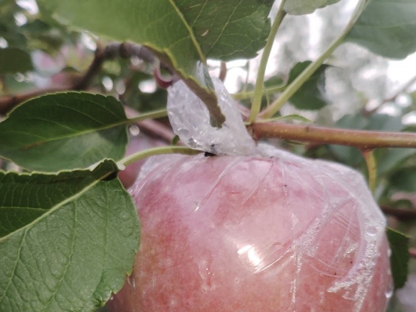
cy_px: 256
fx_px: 420
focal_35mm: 35
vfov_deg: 38.9
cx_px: 208
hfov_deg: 52.6
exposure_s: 1/50
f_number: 1.8
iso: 168
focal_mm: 4.26
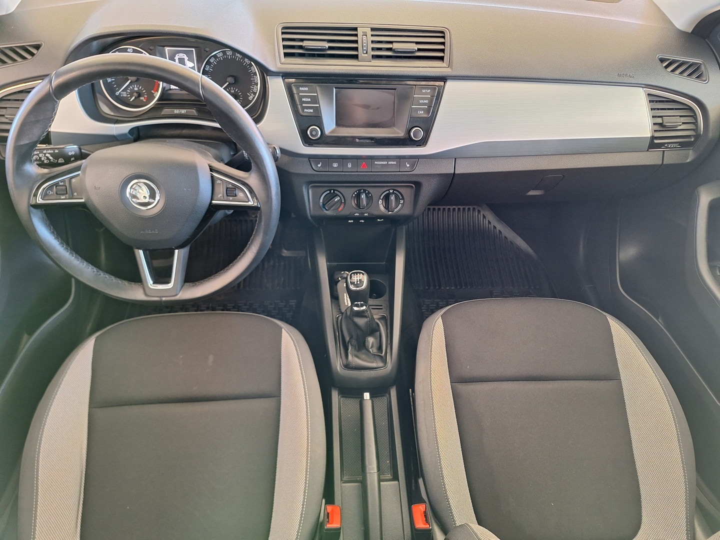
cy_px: 270
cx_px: 360
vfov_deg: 58.9
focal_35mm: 23
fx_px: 478
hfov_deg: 73.9
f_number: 1.8
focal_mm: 5.54
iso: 200
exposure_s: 1/33
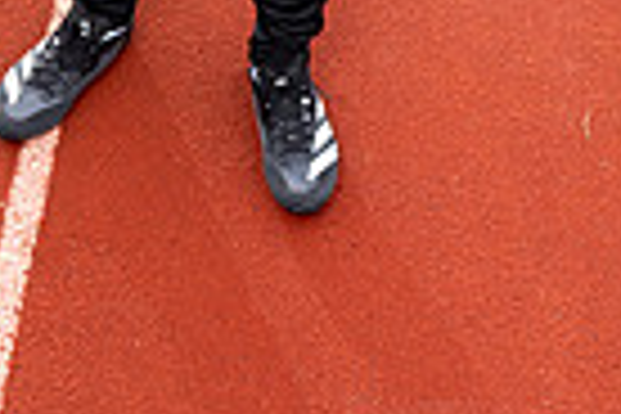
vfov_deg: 10.5
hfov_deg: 17.9
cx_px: 230
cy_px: -540
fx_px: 1966
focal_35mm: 114
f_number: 5.6
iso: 250
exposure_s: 1/200
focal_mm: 35
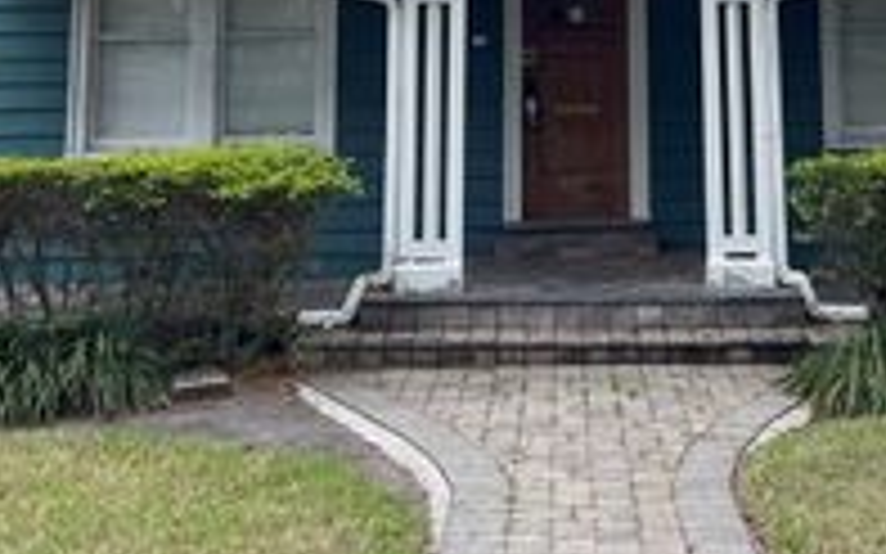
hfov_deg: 29.2
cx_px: 576
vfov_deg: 17.3
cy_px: -187
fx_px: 1690
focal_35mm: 70
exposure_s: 1/1171
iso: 32
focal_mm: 4.2
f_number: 1.6
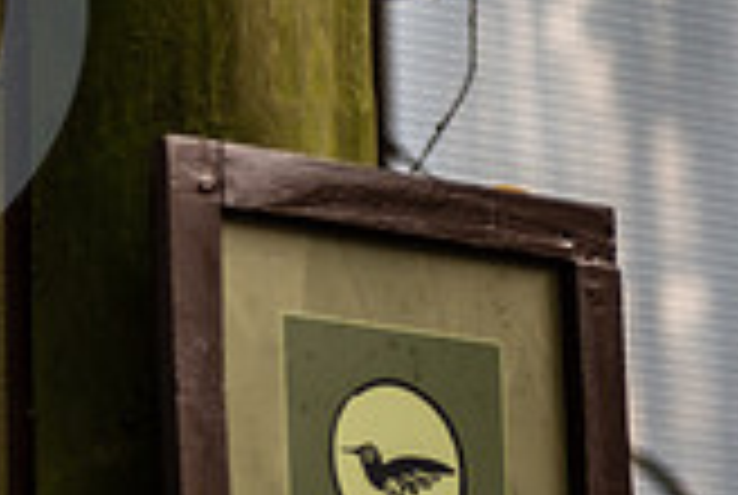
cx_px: -441
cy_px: -196
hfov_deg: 8.1
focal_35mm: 247
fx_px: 5073
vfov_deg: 5.5
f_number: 2.8
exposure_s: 1/200
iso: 200
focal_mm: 70
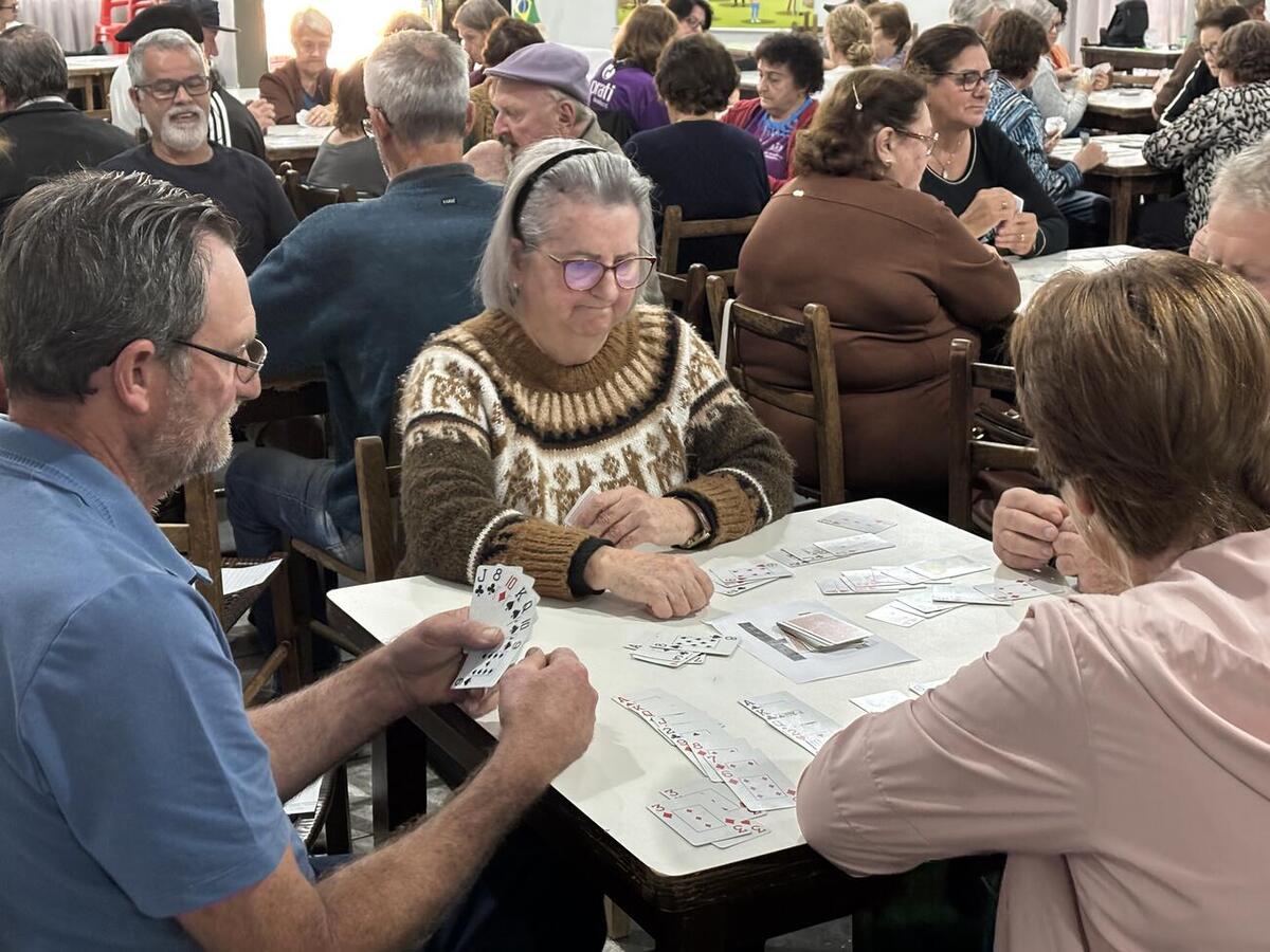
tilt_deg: -15.6
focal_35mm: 52
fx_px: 1908
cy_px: 476
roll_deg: +0.3
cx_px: 635
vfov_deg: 28.0
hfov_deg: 36.8
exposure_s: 1/30
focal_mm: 5.96
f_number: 1.6
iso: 320
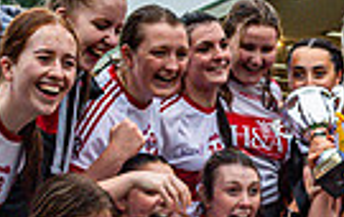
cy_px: 263
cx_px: 382
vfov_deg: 8.1
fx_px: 1522
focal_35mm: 162
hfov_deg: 12.7
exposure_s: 1/100
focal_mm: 35
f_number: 4
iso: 800
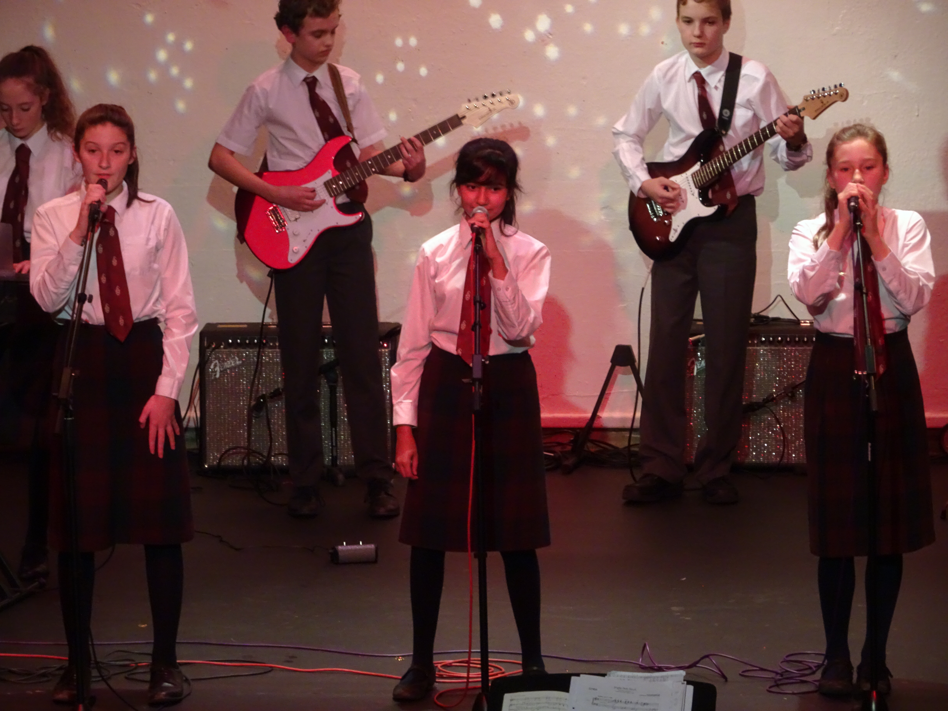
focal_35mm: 200
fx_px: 5477
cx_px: 474
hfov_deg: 9.9
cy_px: 356
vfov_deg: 7.4
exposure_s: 1/40
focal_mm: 34.17
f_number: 6.3
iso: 800
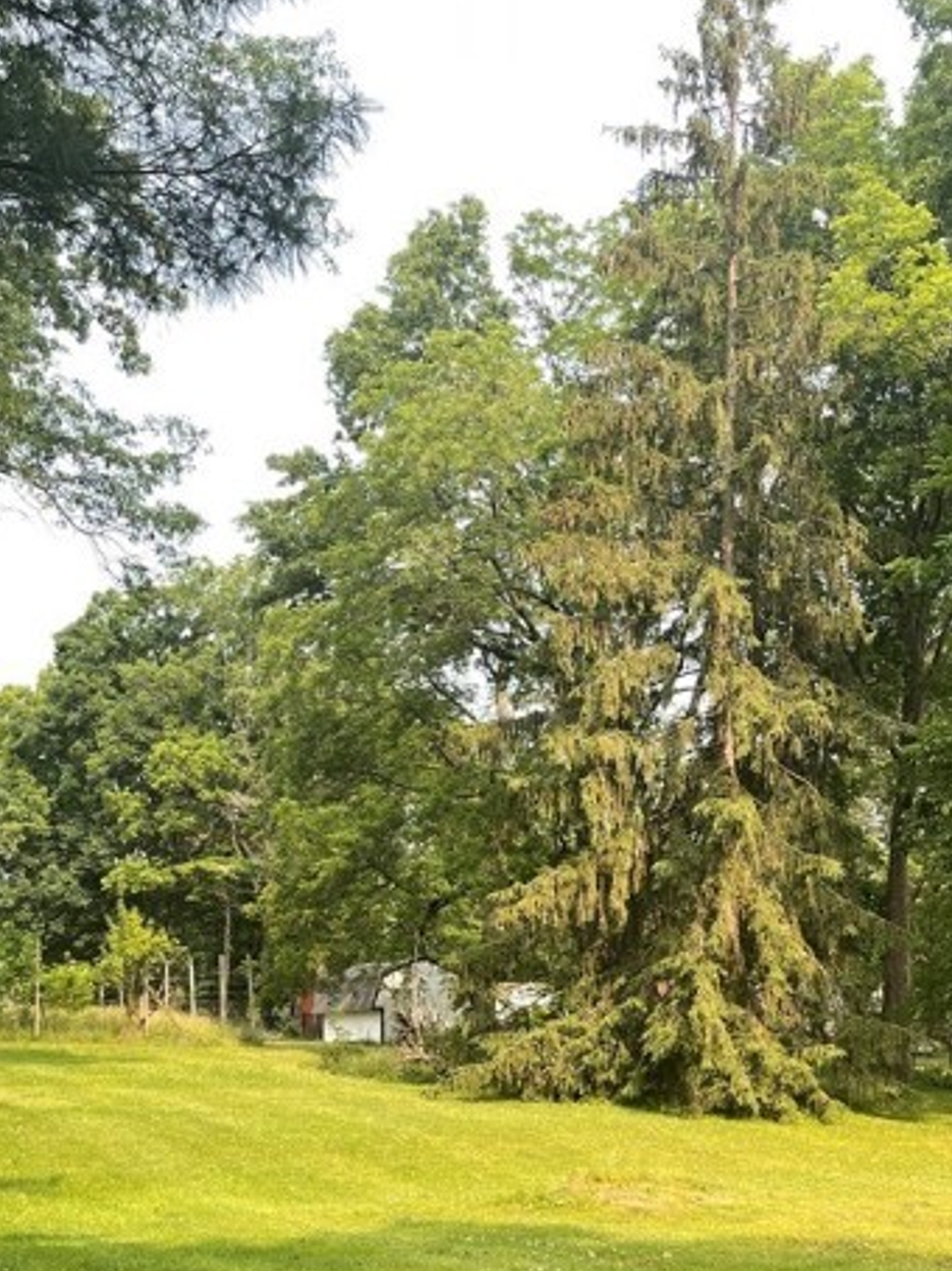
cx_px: 479
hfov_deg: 32.8
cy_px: 1061
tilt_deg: +0.9
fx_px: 1615
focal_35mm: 44
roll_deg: +0.1
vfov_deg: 40.7
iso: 32
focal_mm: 5.1
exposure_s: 1/642
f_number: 1.6
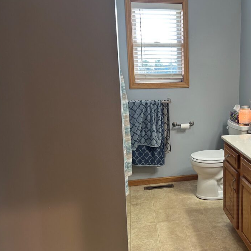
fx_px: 287
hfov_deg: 45.6
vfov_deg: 47.2
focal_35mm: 35
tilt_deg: -9.4
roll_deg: +1.5
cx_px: 187
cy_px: 116
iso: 80
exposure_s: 1/60
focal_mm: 5.7
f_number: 1.5
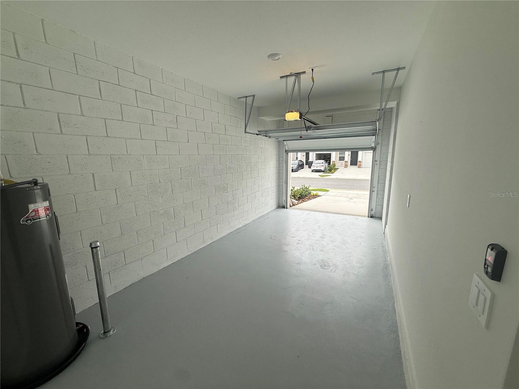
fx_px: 210
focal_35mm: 14
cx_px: 260
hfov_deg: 102.1
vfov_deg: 85.7
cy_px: 194
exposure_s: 1/324
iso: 50
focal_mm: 2.22
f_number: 2.2
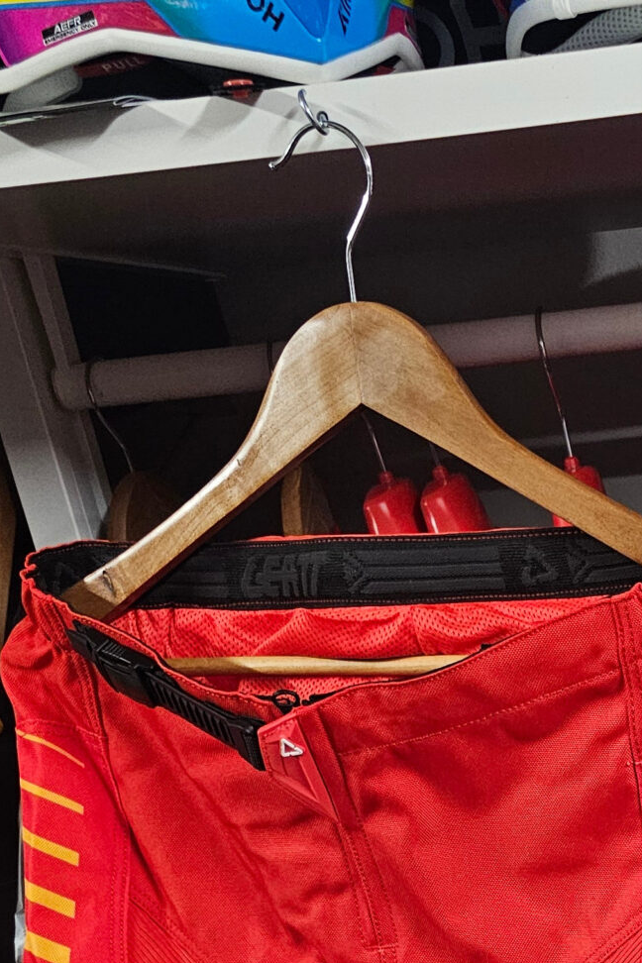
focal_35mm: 63
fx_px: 1685
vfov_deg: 26.8
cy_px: 1260
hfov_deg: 19.5
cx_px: 879
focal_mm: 6.3
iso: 800
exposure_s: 1/100
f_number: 1.7
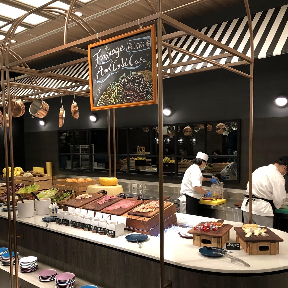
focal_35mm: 34
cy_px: 172
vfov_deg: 48.2
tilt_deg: -5.0
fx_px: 320
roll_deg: -0.7
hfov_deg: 48.4
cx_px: 142
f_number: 1.8
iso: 64
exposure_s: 1/15
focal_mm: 3.99
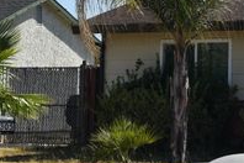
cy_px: -12
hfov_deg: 9.7
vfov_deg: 6.6
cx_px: 304
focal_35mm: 208
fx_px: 1411
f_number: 9
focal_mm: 55
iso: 100
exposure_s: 1/320
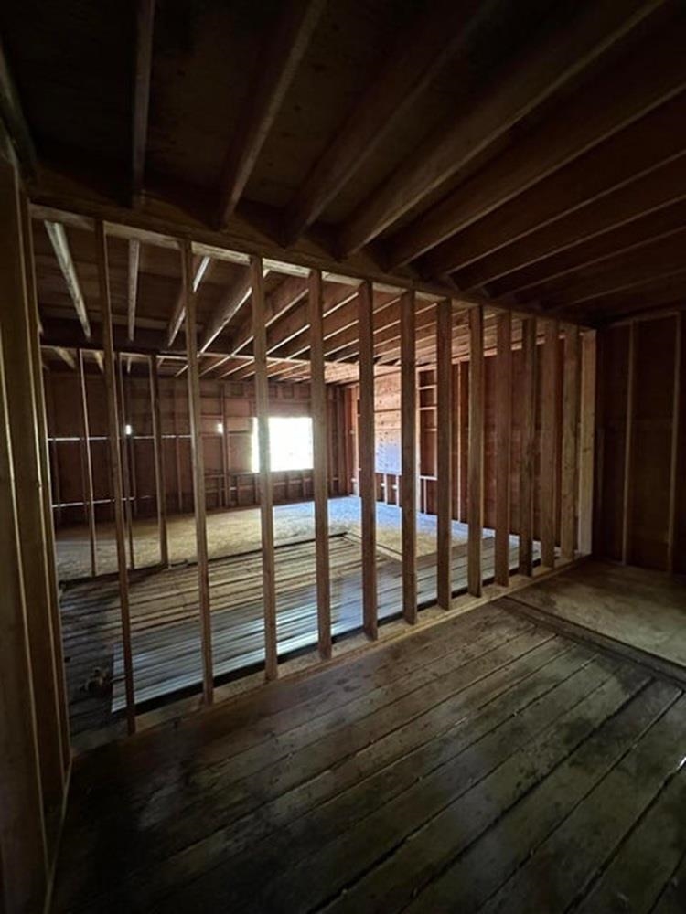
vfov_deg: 102.1
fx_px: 370
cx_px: 343
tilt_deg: -3.2
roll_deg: -0.5
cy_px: 457
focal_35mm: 14
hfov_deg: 85.7
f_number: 2.2
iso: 1250
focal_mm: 2.22
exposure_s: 1/49
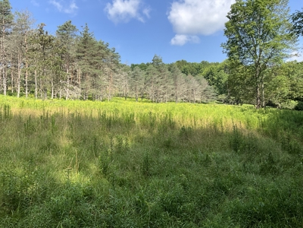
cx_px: 152
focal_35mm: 29
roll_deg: +2.2
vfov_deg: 48.2
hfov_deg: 61.7
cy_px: 114
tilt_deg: -0.5
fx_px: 254
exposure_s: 1/770
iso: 25
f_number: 1.8
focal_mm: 3
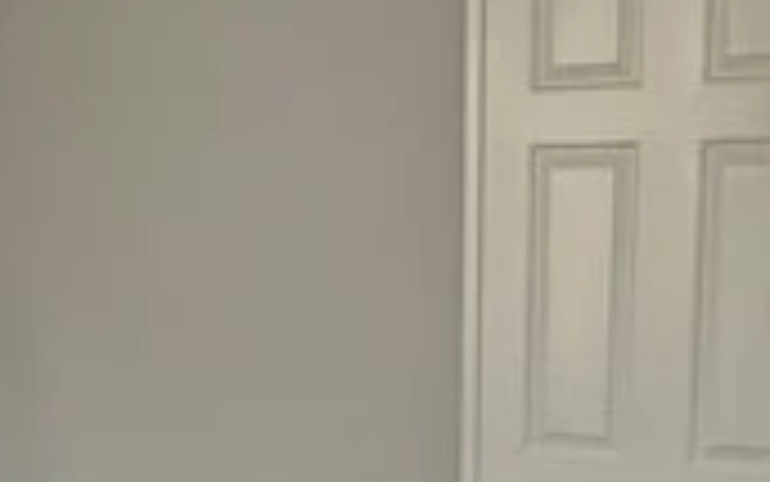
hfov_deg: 22.4
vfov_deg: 14.2
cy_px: 581
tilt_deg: -13.8
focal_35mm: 89
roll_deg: +2.4
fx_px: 1868
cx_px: 5
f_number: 2.2
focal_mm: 2.22
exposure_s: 1/99
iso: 64
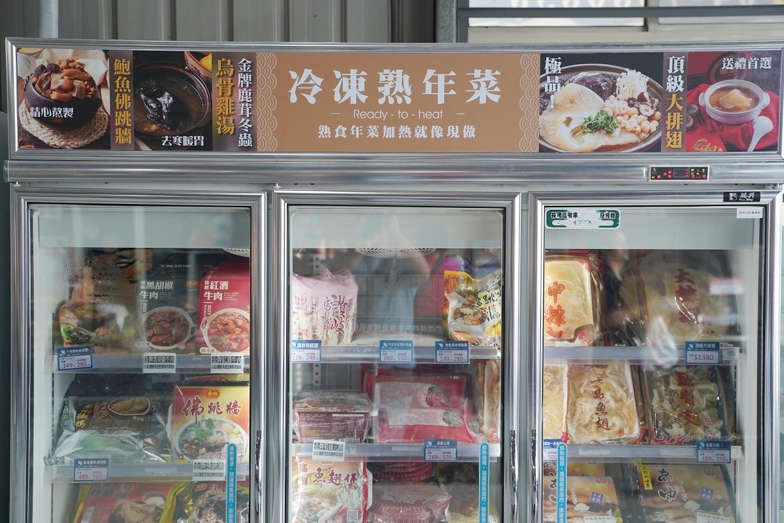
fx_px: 1198
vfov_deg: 24.6
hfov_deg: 36.2
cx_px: 392
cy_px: 262
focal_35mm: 55
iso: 640
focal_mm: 55
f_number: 4
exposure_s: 1/160
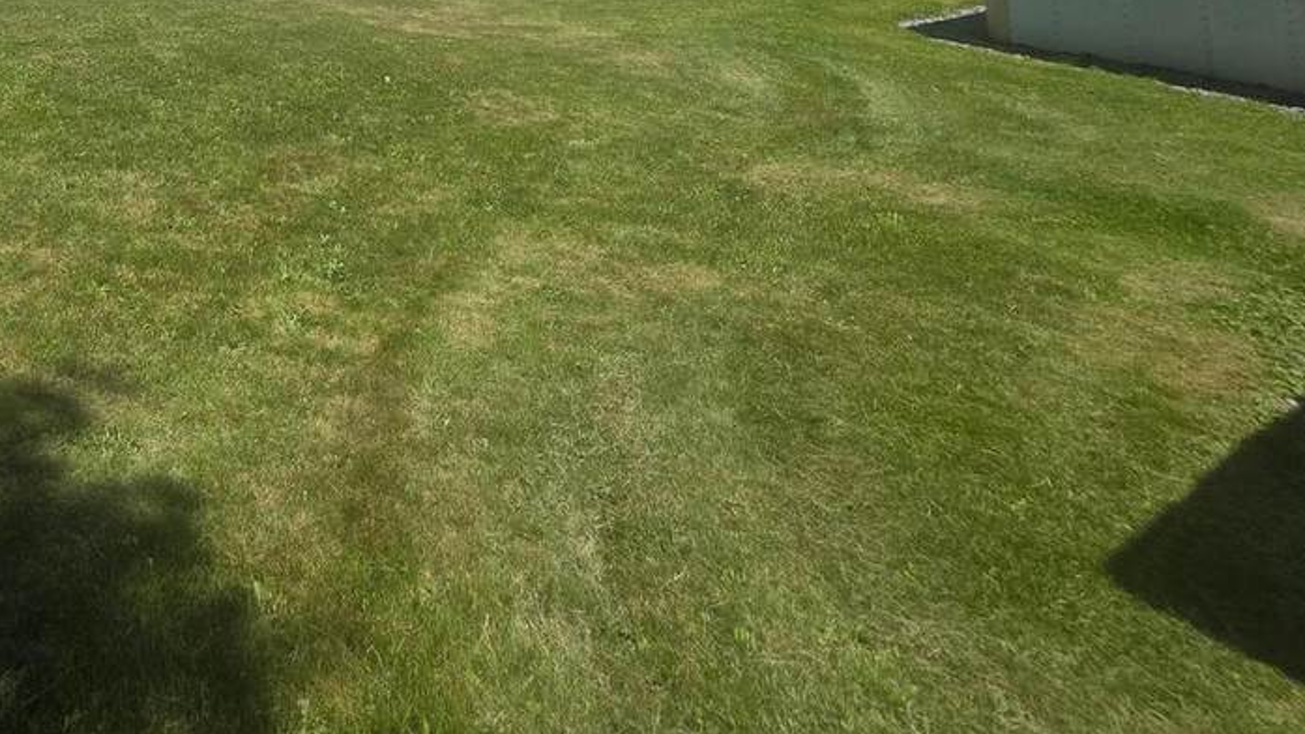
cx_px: 195
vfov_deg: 36.5
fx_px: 900
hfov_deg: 63.2
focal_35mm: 26
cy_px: -99
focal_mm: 2.2
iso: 40
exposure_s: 1/2157
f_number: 1.9
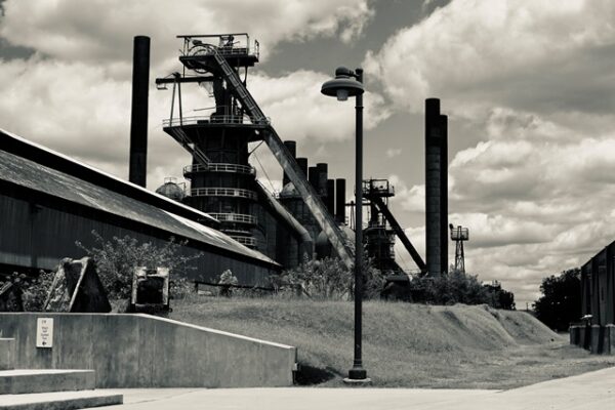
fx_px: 940
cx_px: 308
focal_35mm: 55
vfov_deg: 24.6
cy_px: 205
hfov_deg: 36.2
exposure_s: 1/2000
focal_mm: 37
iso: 400
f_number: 8
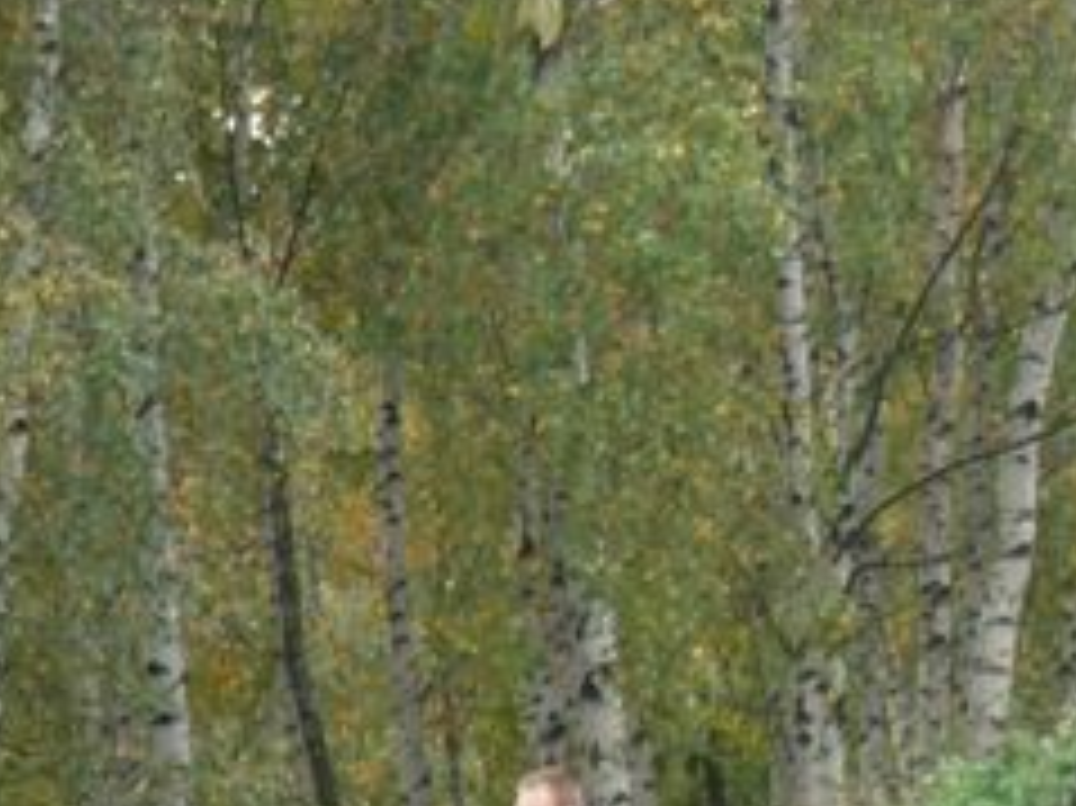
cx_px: 1630
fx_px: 19759
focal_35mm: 636
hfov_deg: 3.1
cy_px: 383
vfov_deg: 2.3
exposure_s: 1/64
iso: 79
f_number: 5
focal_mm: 31.4
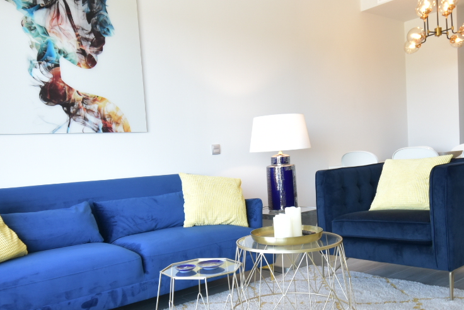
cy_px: 208
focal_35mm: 33
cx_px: 212
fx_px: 425
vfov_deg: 39.5
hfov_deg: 57.1
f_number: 4.5
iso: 400
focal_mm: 10
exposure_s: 1/30
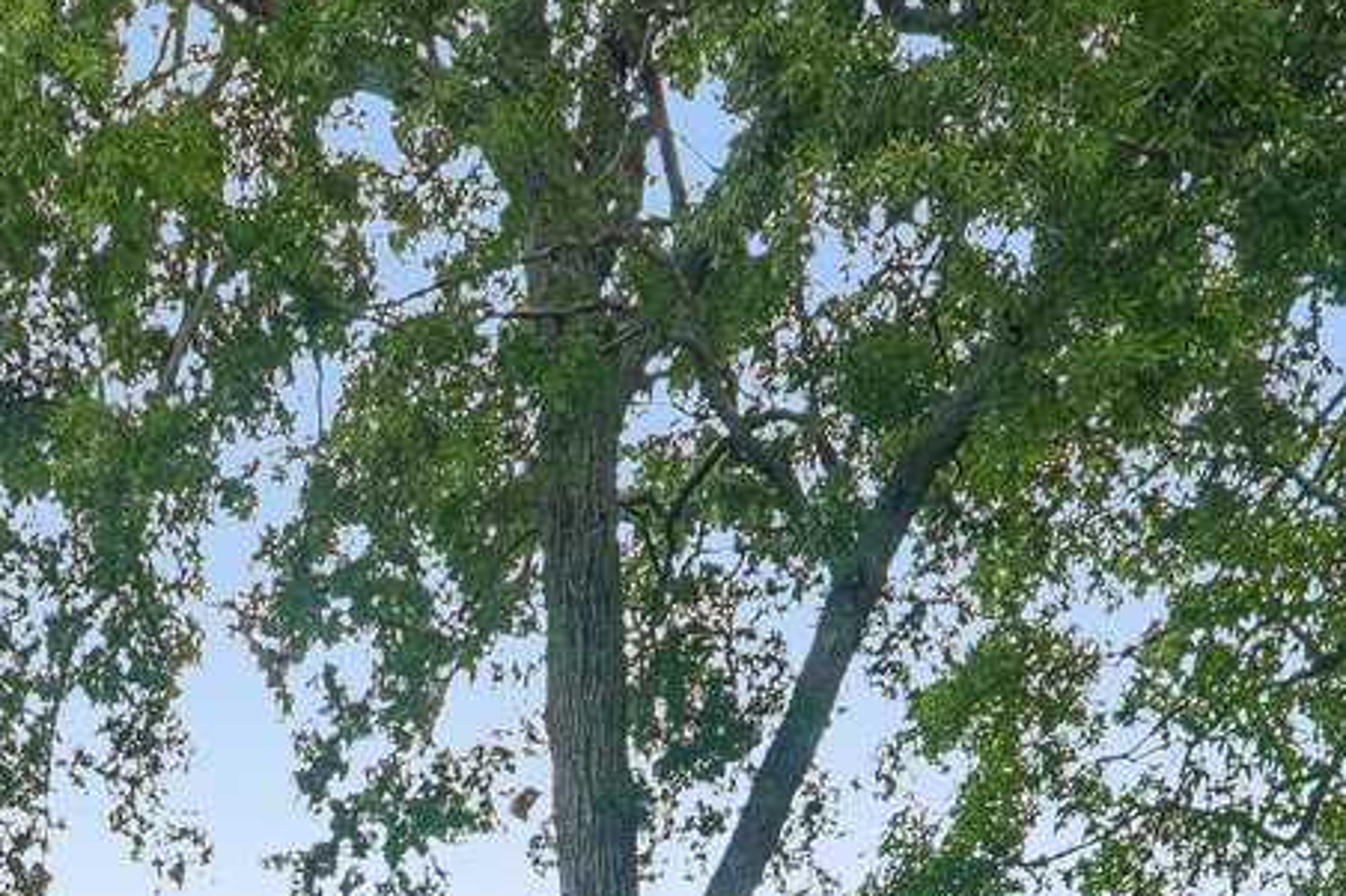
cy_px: 1731
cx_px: 167
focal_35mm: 68
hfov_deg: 28.6
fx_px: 2541
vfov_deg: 16.1
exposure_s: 1/45
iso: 100
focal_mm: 10
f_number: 8
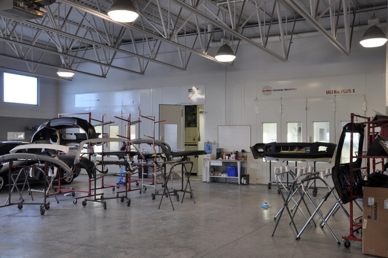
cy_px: 129
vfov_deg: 34.2
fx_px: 420
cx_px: 194
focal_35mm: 39
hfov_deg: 49.6
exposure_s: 1/40
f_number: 6.3
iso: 200
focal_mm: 26
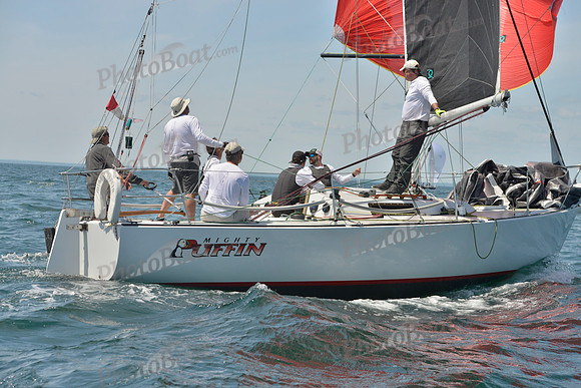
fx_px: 1130
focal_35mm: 70
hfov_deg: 28.8
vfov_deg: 19.5
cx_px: 290
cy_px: 194
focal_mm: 70
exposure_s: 1/800
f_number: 8
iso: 400
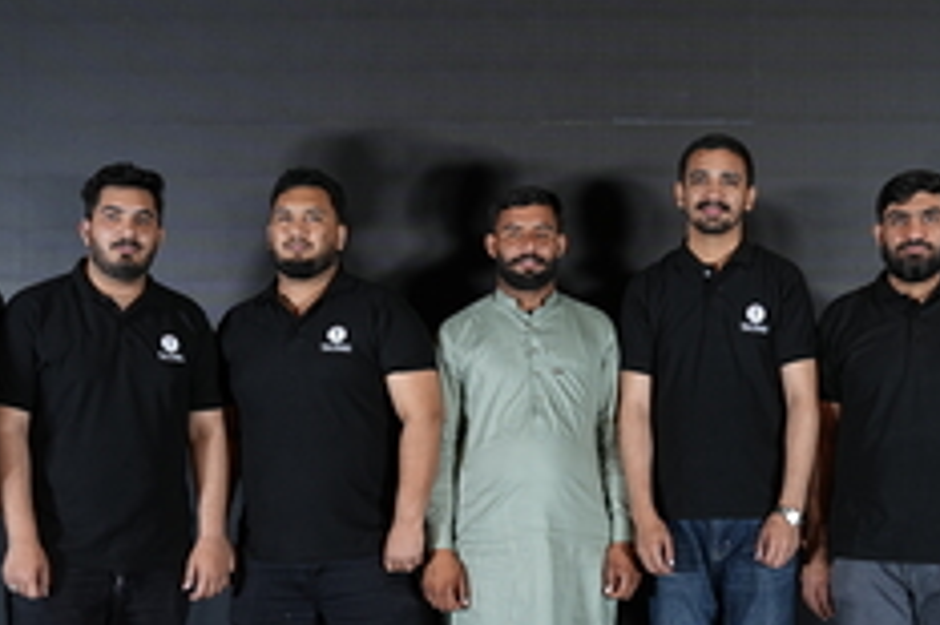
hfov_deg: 33.1
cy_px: 446
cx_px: 484
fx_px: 1580
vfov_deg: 22.2
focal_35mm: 61
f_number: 2.8
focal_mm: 30.8
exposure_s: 1/125
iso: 400
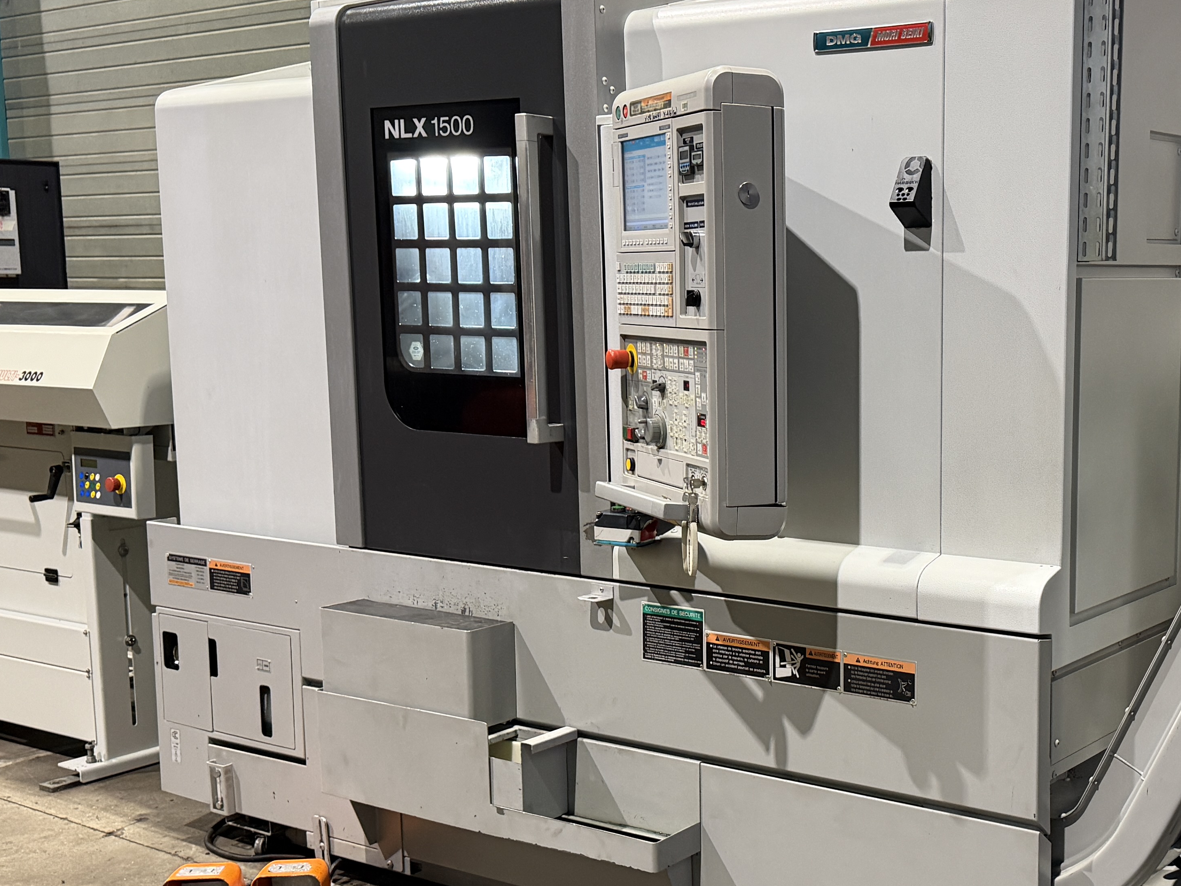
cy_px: 515
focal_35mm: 47
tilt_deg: -8.8
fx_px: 1604
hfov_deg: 39.5
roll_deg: +0.2
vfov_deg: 30.8
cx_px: 868
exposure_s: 1/50
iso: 250
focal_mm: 6.76
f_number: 1.78
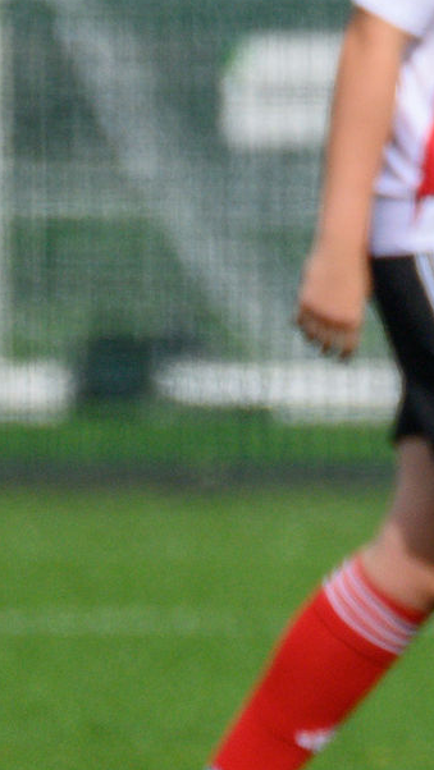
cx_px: 986
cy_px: -310
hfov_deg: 0.5
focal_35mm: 2527
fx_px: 51655
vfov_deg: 0.9
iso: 320
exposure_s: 1/1600
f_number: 5.3
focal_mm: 340
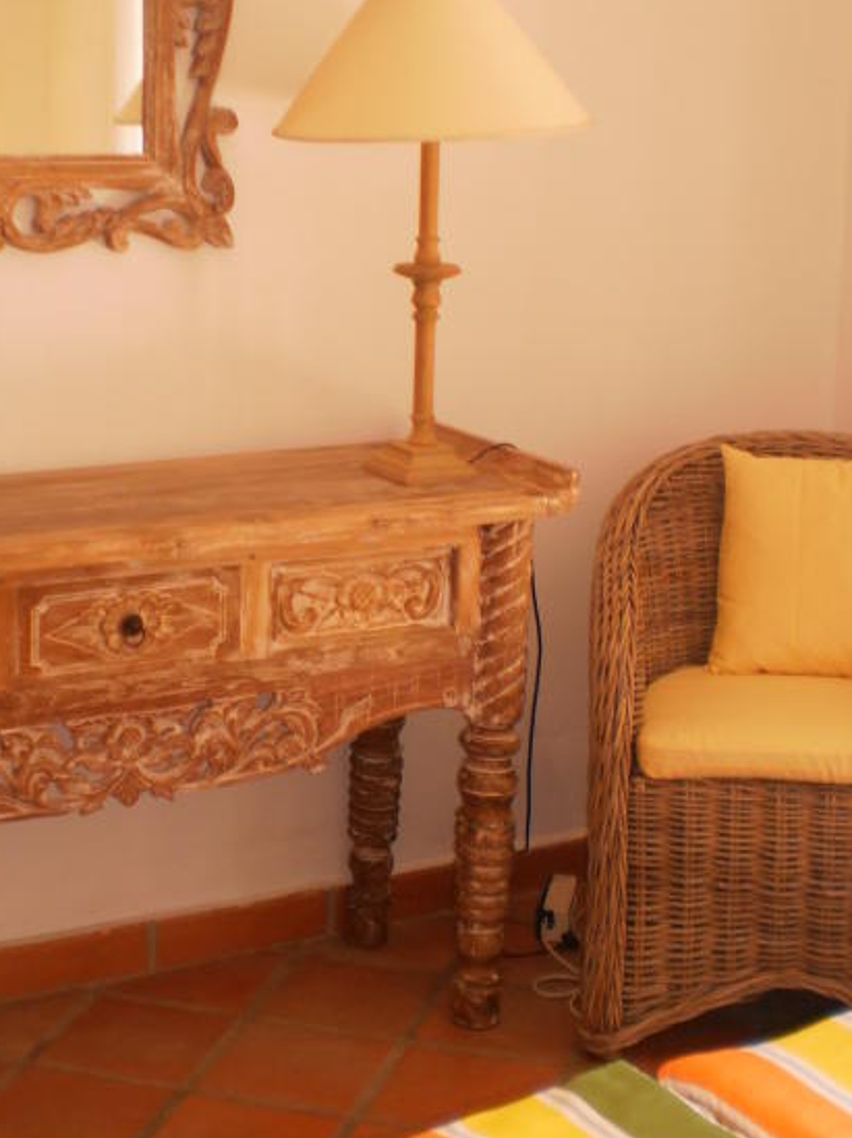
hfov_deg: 23.2
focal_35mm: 63
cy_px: 460
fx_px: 2070
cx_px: 305
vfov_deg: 30.7
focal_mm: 6.3
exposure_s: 1/30
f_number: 3.1
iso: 100
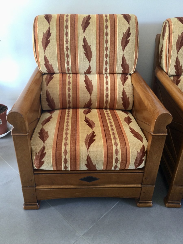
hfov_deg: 45.4
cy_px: 122
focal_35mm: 31
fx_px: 219
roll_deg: -1.4
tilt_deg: -28.7
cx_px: 92
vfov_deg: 58.4
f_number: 2.4
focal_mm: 3.3
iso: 64
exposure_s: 1/33
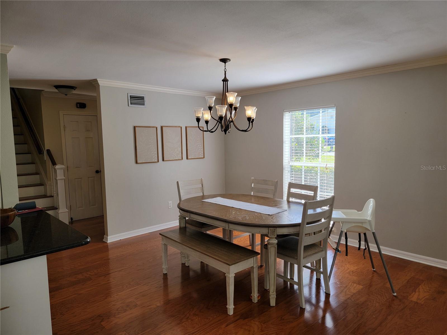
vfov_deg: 56.8
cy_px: 168
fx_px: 310
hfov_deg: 71.6
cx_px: 224
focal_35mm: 24
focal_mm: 6.7
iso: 32
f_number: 1.8
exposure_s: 1/120
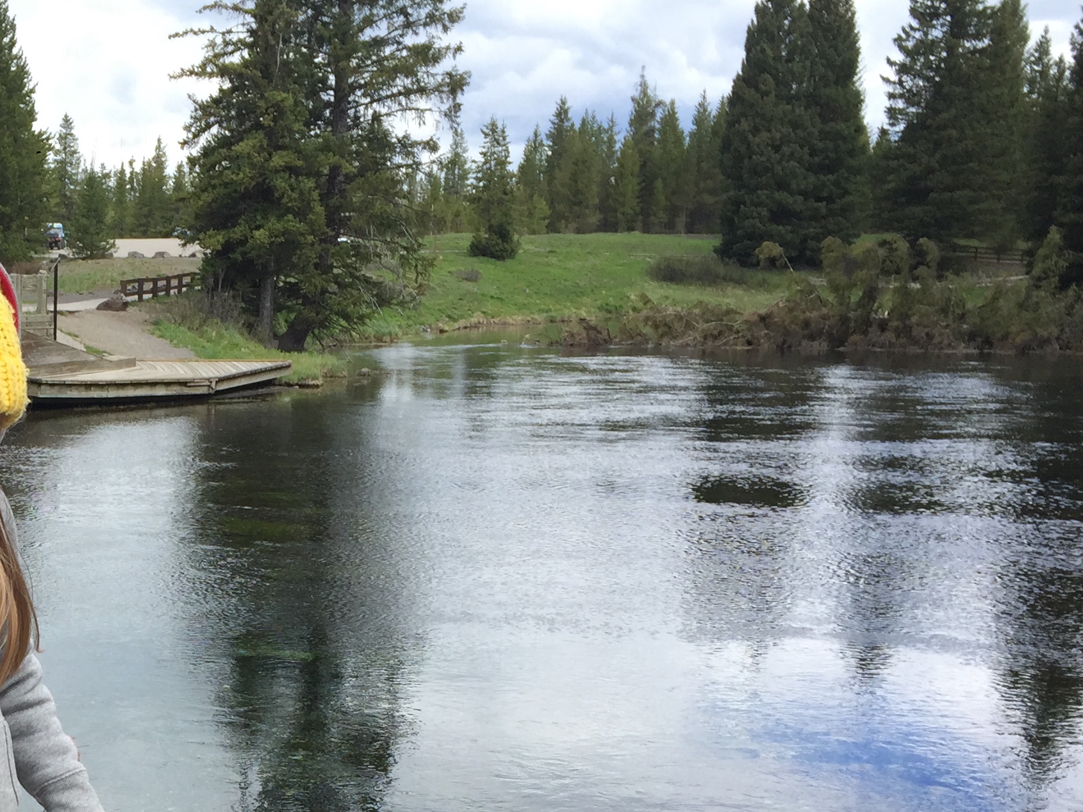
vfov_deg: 25.1
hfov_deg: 32.3
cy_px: 775
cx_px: 68
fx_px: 1752
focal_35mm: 56
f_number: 2.2
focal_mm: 4.15
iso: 32
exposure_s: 1/1014
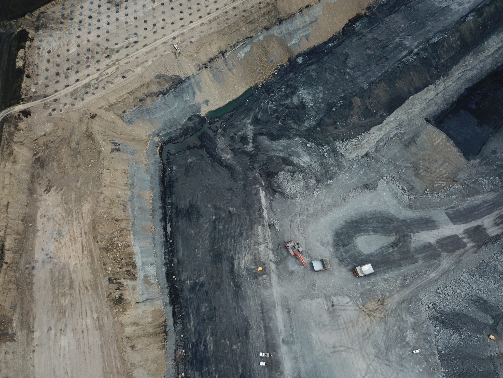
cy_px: 189
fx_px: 378
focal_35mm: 26
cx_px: 252
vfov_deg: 53.1
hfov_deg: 67.3
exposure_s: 1/872
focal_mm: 4.73
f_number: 2.2
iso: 100
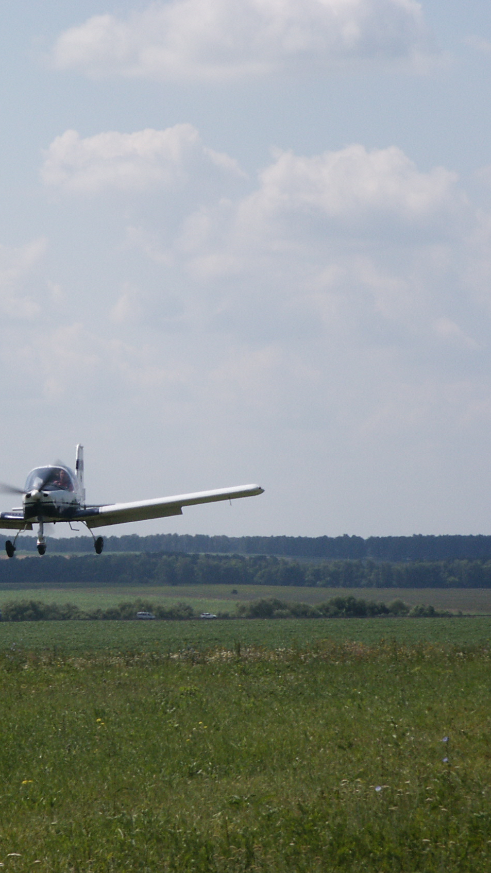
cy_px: 436
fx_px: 4700
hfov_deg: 6.0
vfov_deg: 10.6
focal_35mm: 203
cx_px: -32
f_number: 8
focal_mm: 28.22
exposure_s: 1/350
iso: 64
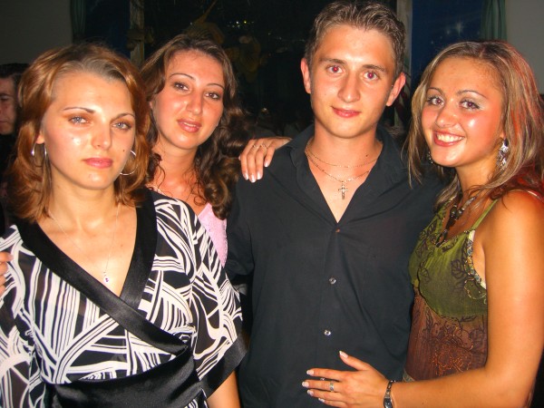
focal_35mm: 38
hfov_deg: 49.0
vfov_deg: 37.7
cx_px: 272
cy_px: 204
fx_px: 597
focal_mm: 7.9
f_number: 2.8
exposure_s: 1/60
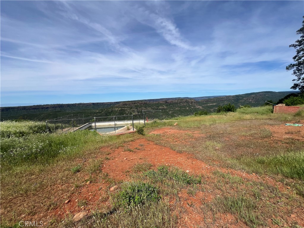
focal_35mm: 13
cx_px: 152
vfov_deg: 89.9
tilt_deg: -6.2
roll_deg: +1.2
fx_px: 114
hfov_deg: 106.2
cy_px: 114
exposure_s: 1/2421
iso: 32
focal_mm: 1.57
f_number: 1.8
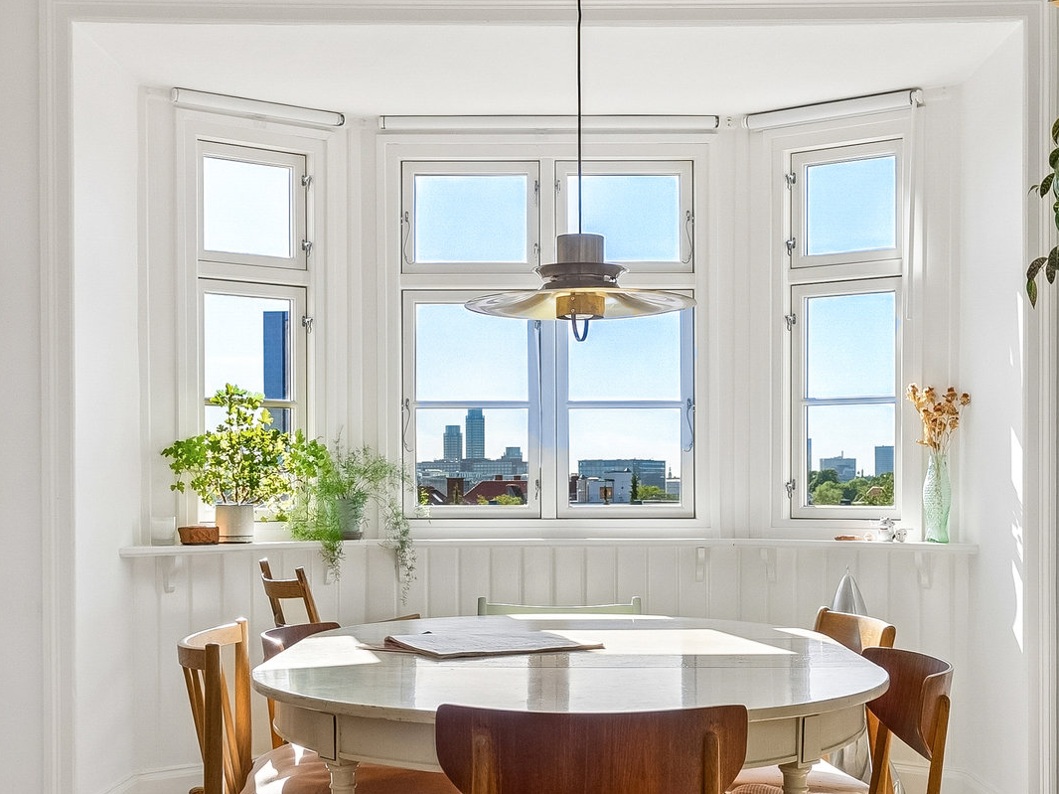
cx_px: 525
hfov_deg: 41.2
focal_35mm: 46
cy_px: 503
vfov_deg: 31.3
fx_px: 1407
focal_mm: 17
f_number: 5.6
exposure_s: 1/320
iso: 500
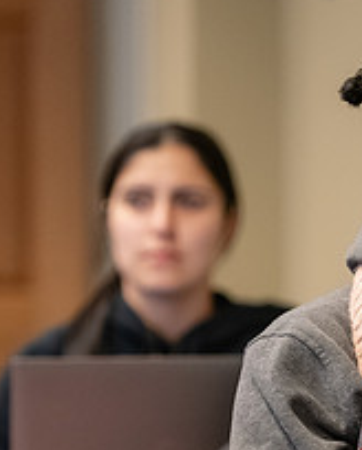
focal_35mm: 293
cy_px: 323
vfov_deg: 6.6
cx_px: 358
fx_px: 3912
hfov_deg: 5.3
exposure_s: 1/250
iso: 3200
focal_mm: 110
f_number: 2.8
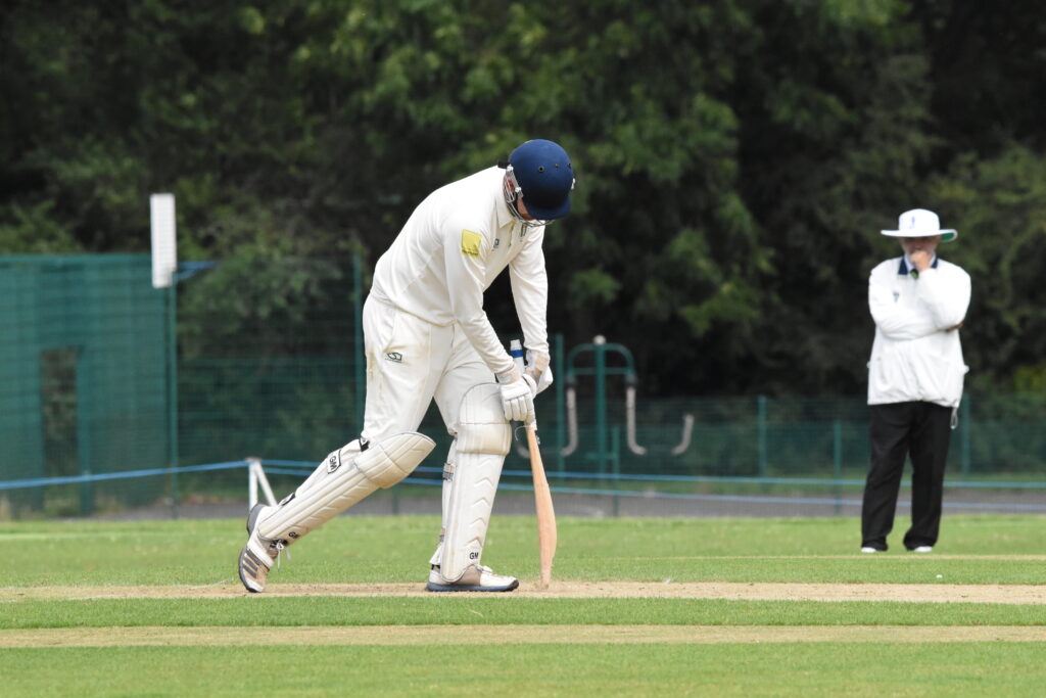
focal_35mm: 525
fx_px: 15255
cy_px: 349
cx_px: 523
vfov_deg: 2.6
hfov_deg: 3.9
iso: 3200
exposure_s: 1/4000
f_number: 10
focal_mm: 350
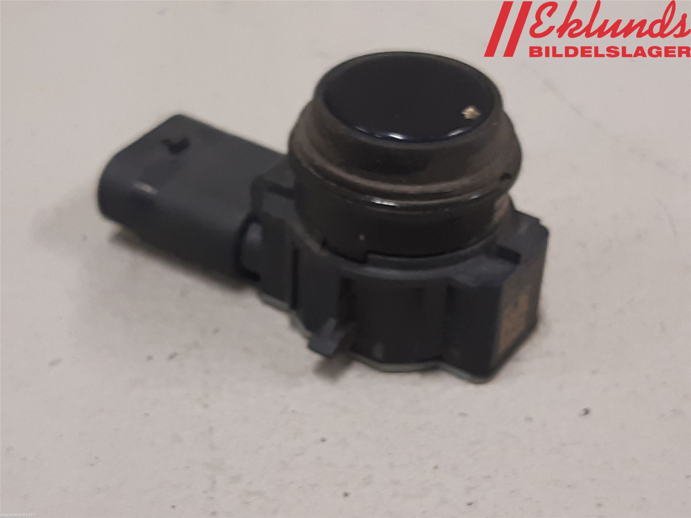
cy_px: 259
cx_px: 346
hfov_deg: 67.3
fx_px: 519
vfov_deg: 53.1
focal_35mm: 26
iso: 125
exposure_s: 1/50
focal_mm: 3.93
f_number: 1.7
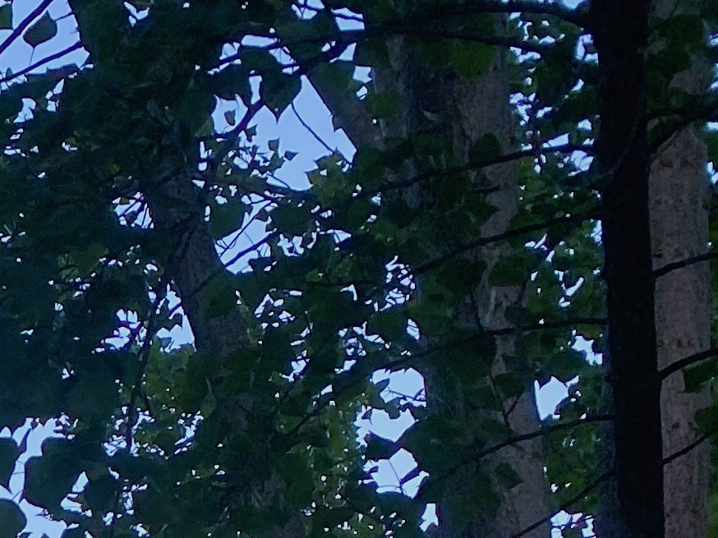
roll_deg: +0.9
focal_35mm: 120
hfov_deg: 14.4
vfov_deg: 10.9
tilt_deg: +4.1
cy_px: 1186
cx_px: -598
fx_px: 2488
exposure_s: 1/387
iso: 32
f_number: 1.8
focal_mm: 4.25
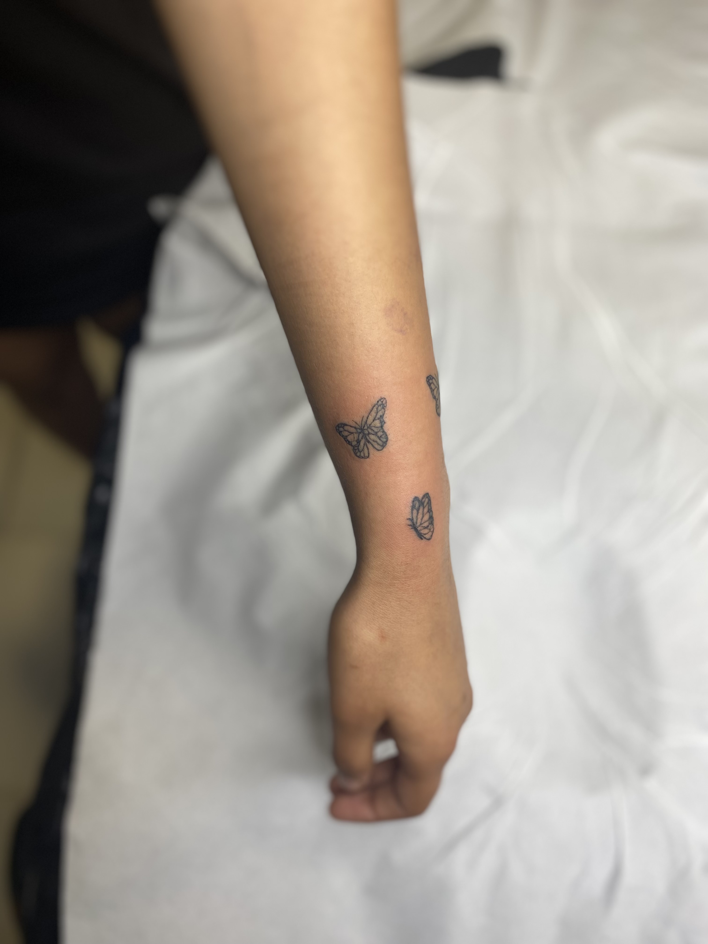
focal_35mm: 26
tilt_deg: -67.1
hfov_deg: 53.1
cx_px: 354
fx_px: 709
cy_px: 472
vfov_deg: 67.3
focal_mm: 4.25
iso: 40
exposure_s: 1/120
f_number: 1.8
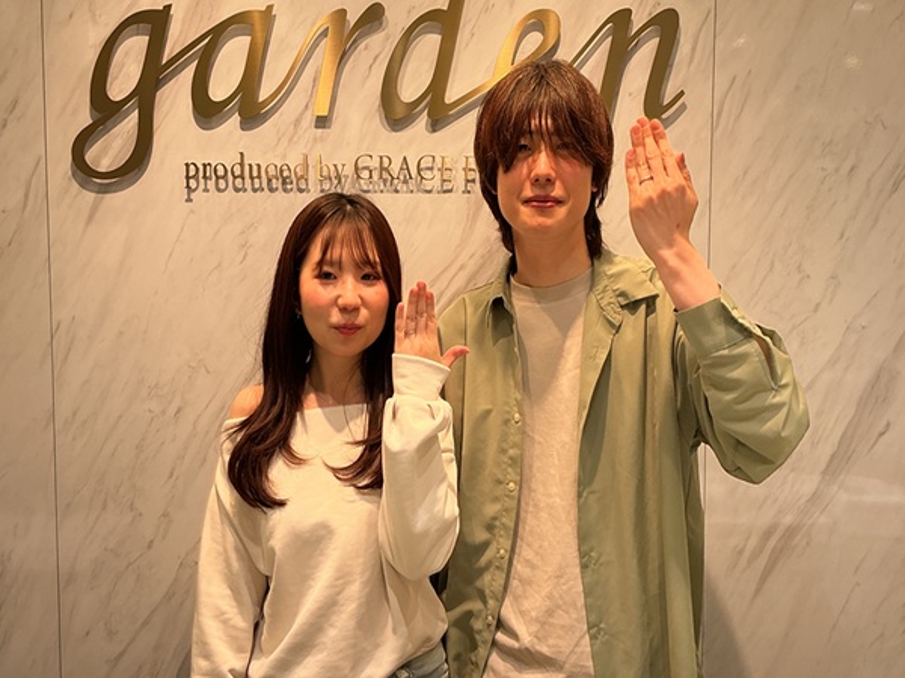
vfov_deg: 48.2
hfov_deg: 61.7
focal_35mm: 29
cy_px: 339
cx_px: 452
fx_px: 758
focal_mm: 3
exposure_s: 1/163
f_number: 1.8
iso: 25
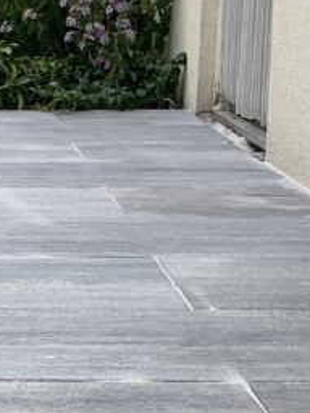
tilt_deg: -11.6
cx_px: -134
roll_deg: -1.7
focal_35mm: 146
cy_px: 318
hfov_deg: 9.9
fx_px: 1743
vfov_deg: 13.5
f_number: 1.8
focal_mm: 4.25
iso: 25
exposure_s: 1/1149
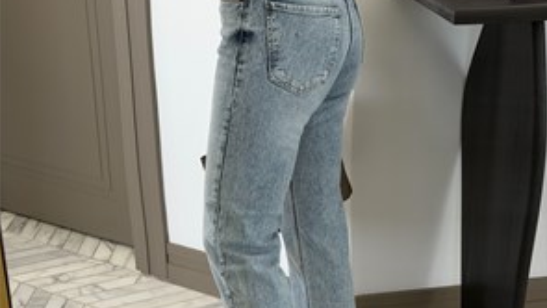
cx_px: 276
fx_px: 1030
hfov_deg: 29.7
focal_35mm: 71
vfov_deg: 17.0
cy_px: 197
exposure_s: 1/60
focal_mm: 6.76
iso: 200
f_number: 1.78
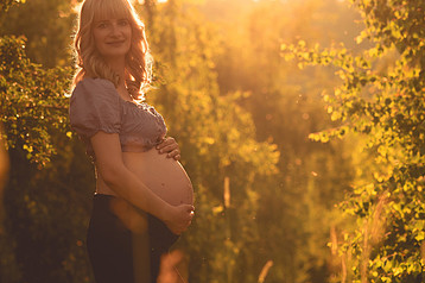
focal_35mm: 151
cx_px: 277
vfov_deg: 9.1
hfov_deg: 13.6
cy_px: 185
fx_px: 1781
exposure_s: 1/3200
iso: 400
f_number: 3.5
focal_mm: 85
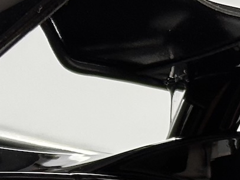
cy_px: 356
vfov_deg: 5.0
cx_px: -17
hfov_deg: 6.7
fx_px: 2045
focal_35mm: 295
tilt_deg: +7.3
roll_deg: +0.3
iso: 64
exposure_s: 1/50
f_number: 1.78
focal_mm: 6.86
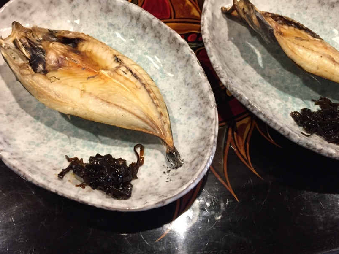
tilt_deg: -59.7
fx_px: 362
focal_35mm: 37
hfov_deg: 50.0
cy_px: 94
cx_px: 195
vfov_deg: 38.4
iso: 160
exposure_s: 1/30
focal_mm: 4.15
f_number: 2.2
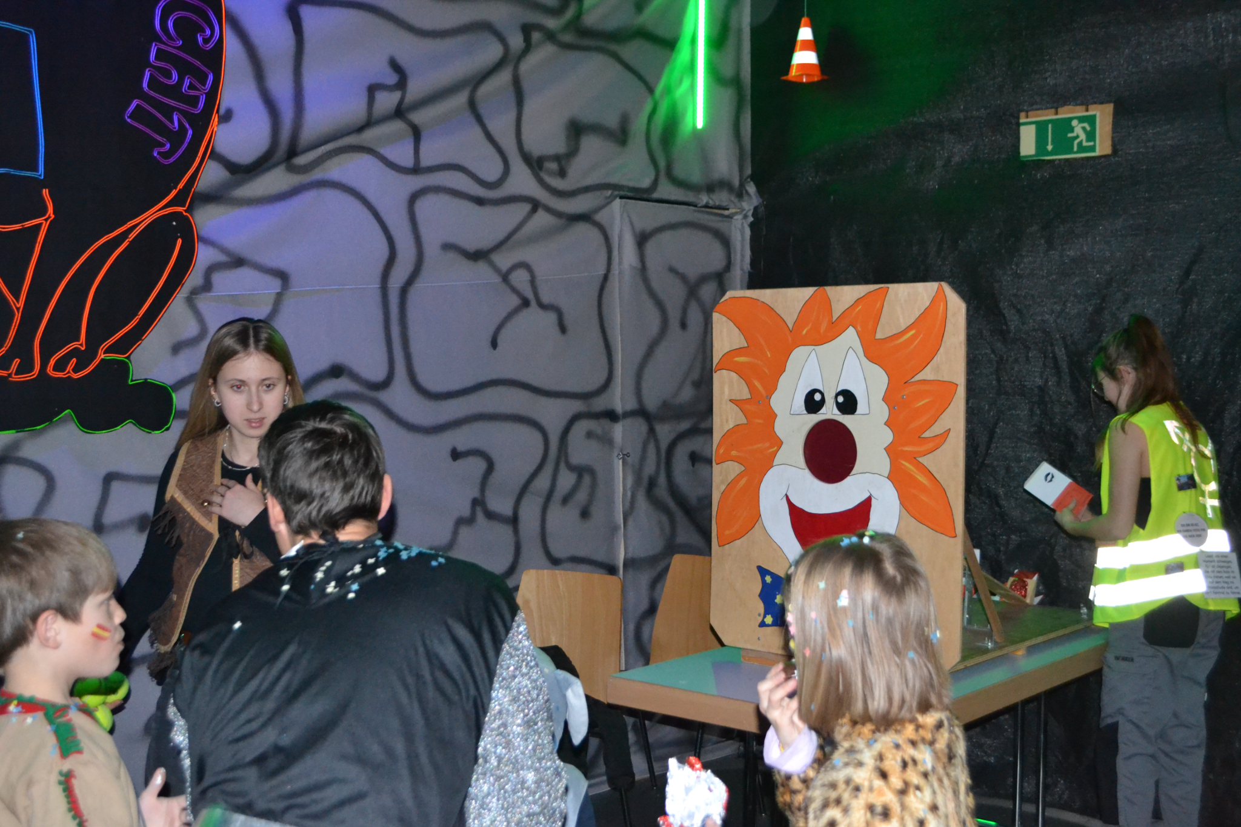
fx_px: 1344
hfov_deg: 49.6
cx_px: 620
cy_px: 414
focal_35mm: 39
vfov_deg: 34.2
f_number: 4.2
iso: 3200
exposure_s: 1/60
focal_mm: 26
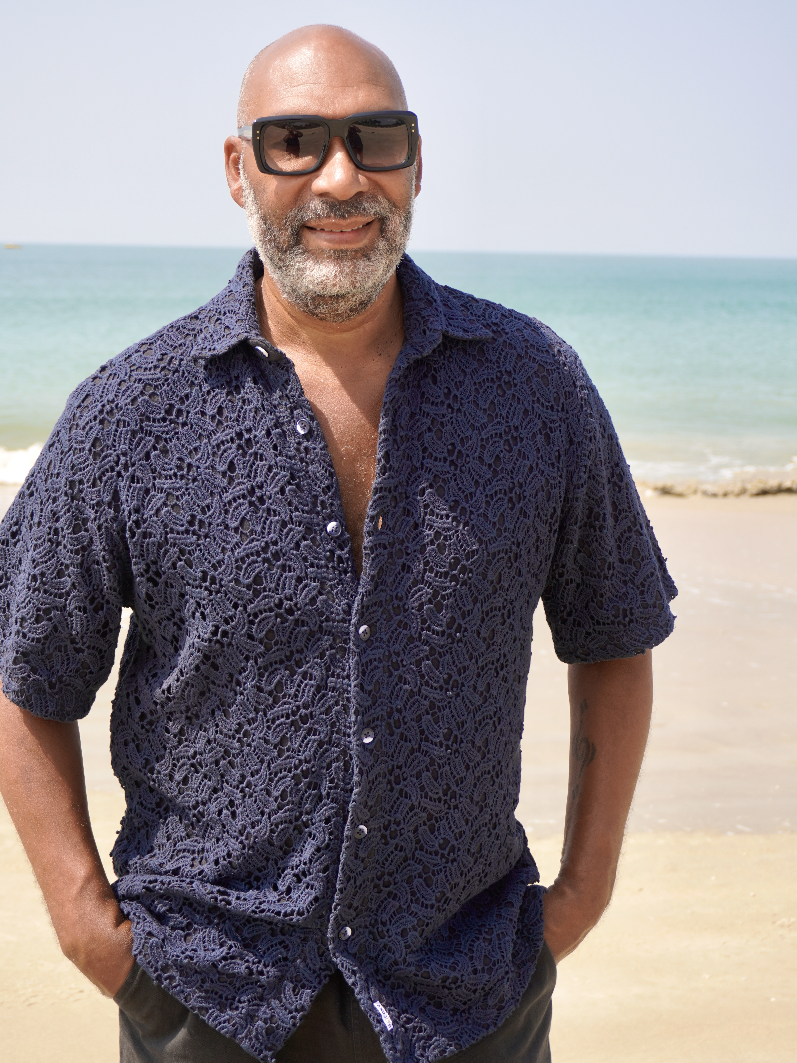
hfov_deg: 24.2
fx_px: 1859
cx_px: 396
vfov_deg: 31.9
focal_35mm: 61
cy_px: 538
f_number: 5.6
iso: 100
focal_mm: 37
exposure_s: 1/320
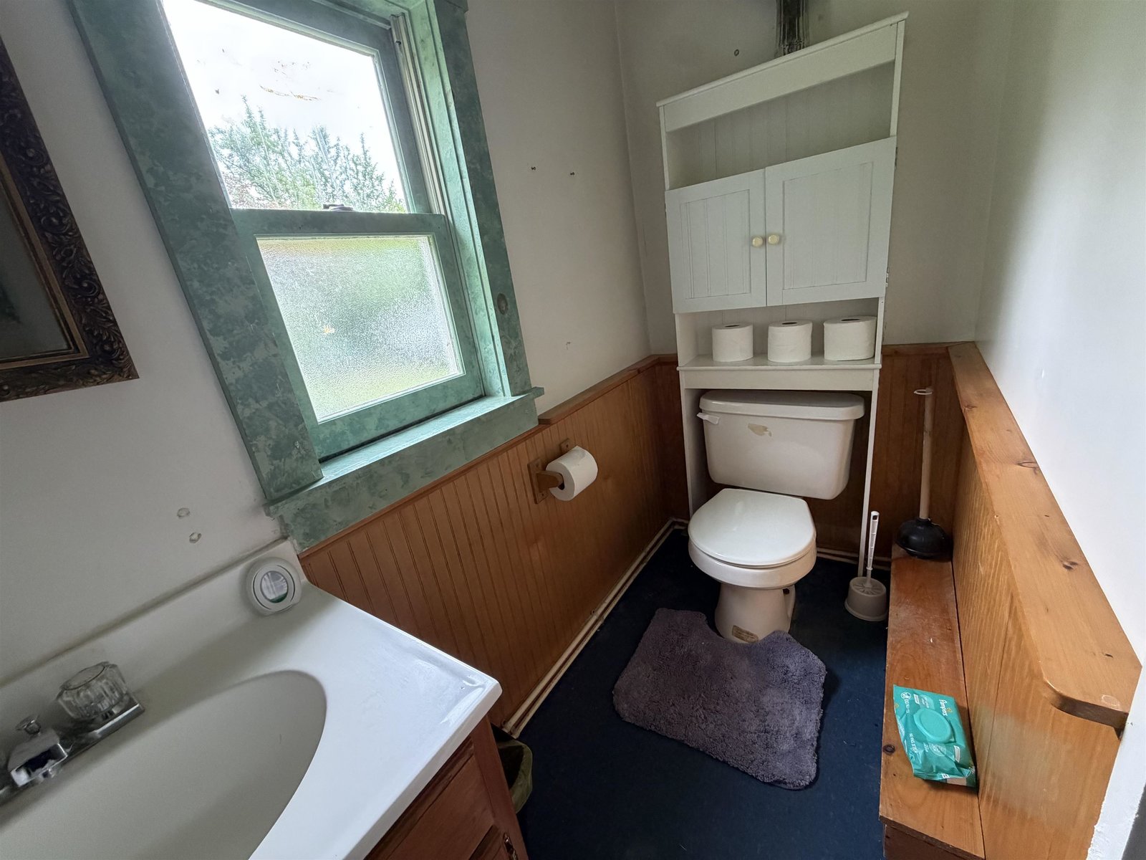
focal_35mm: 14
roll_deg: +9.4
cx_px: 573
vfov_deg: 85.7
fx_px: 463
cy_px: 430
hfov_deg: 102.1
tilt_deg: -19.0
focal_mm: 2.22
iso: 320
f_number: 2.2
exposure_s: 1/118
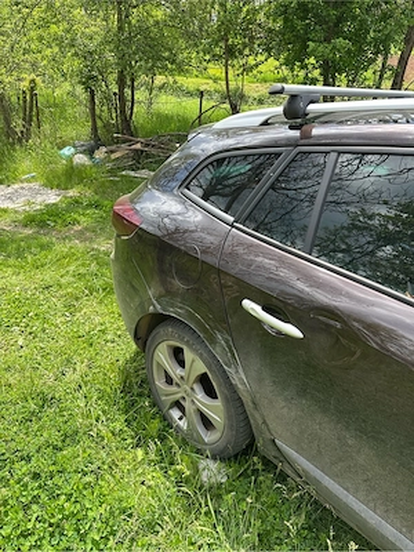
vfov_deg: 71.6
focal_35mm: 24
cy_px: 276
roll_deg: -5.6
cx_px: 207
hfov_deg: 56.8
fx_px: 383
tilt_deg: -24.2
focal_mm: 6.86
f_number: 1.78
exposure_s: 1/999
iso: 80
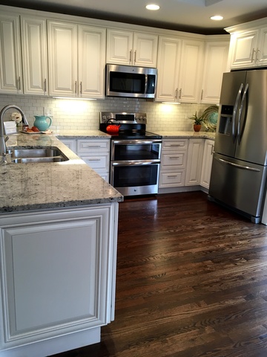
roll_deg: -3.1
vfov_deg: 61.7
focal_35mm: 29
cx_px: 134
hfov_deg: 48.2
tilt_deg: -14.2
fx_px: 298
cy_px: 178
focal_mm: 4.15
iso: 50
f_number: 2.2
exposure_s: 1/30
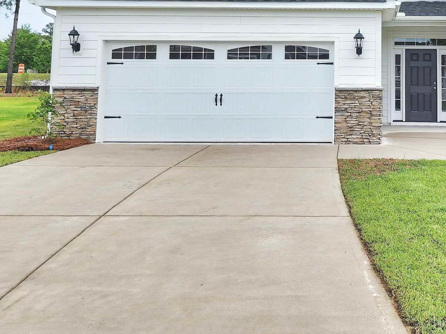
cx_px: 350
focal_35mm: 41
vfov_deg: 33.4
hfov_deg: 43.8
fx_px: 528
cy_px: 37
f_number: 1.8
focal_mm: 6.4
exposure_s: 1/1053
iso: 12
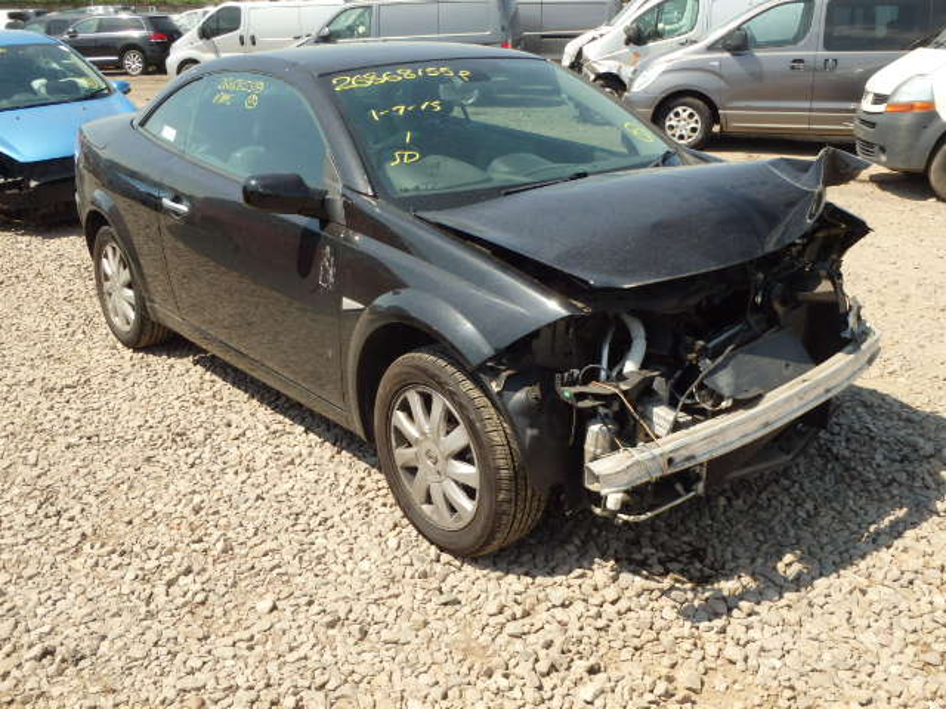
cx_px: 473
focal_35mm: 36
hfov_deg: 51.4
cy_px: 354
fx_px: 984
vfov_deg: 39.7
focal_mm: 6.4
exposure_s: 1/500
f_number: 4.5
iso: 125
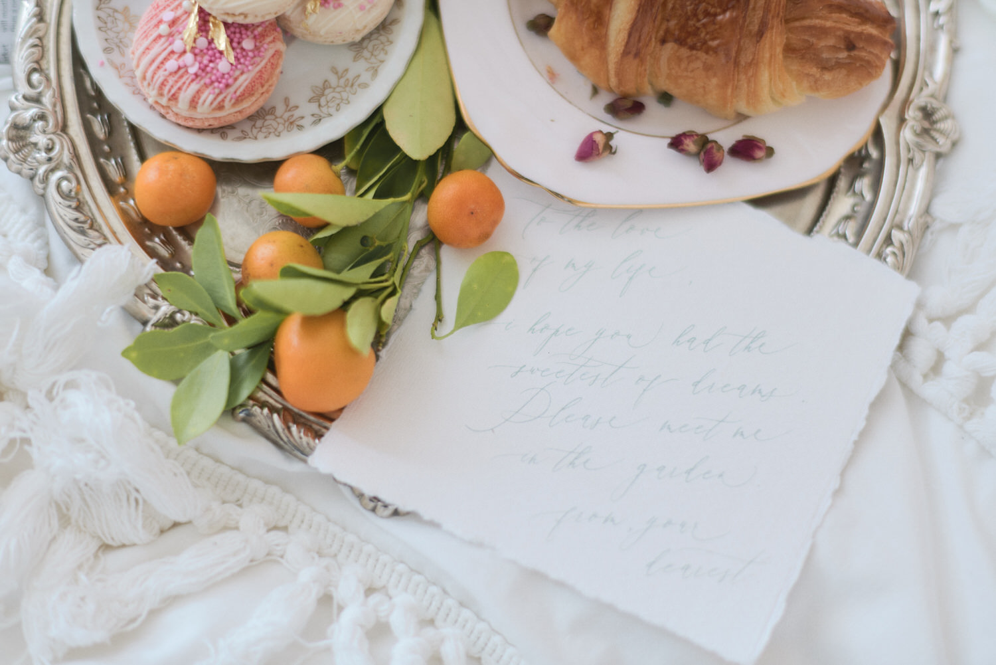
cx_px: 498
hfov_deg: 34.5
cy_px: 332
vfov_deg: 23.4
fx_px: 1605
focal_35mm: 58
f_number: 1.4
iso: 100
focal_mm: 58
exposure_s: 1/160
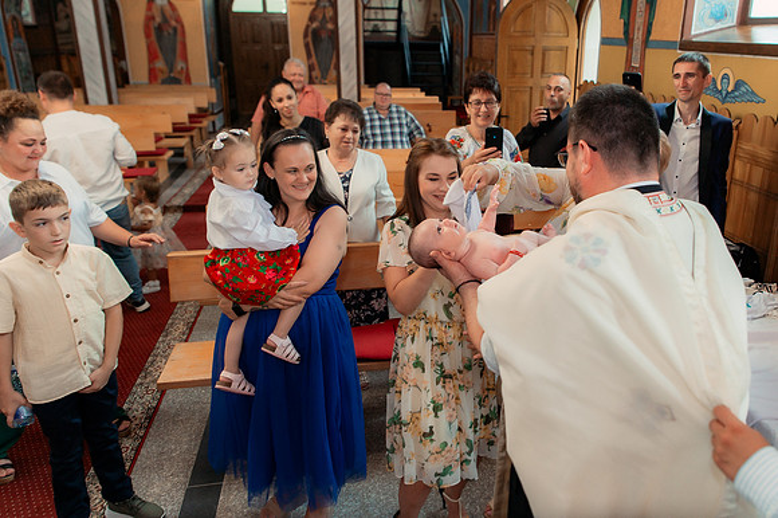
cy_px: 210
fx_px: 634
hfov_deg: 62.5
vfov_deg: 44.2
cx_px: 467
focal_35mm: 29
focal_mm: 24
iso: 2000
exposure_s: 1/250
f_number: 3.5
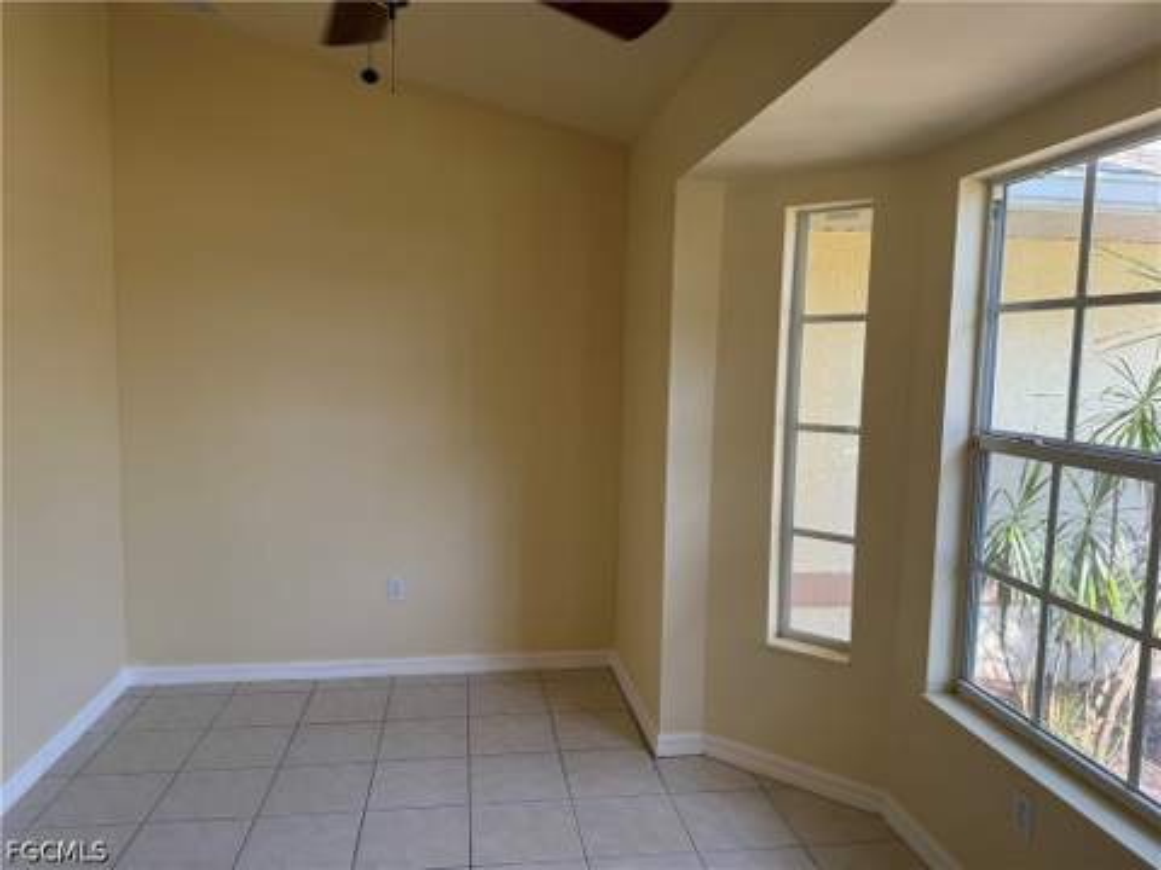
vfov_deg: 56.8
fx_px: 805
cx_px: 580
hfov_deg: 71.6
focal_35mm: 24
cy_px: 435
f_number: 1.78
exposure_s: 1/121
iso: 80
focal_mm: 6.76
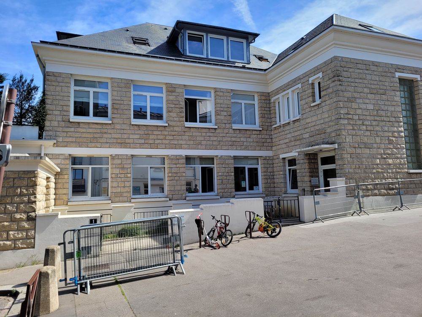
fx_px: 317
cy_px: 158
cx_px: 211
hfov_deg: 67.3
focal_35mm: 26
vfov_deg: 53.1
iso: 40
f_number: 1.8
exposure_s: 1/1433
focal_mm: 5.4
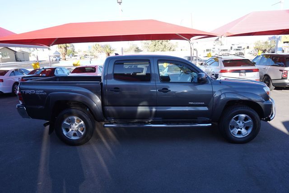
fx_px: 193
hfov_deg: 73.8
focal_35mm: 24
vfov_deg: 53.1
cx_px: 144
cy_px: 96
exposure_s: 1/80
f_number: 6.3
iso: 100
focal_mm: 16
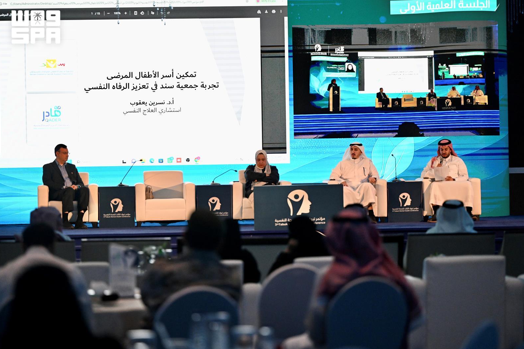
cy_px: 175
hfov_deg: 16.3
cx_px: 261
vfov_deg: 10.9
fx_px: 1834
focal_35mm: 126
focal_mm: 125
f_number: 2.8
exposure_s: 1/1000
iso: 4000
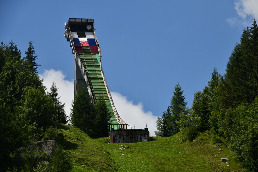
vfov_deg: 6.9
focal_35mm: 200
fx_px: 1433
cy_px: 86
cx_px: 129
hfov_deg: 10.3
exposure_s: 1/800
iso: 200
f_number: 10
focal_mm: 200
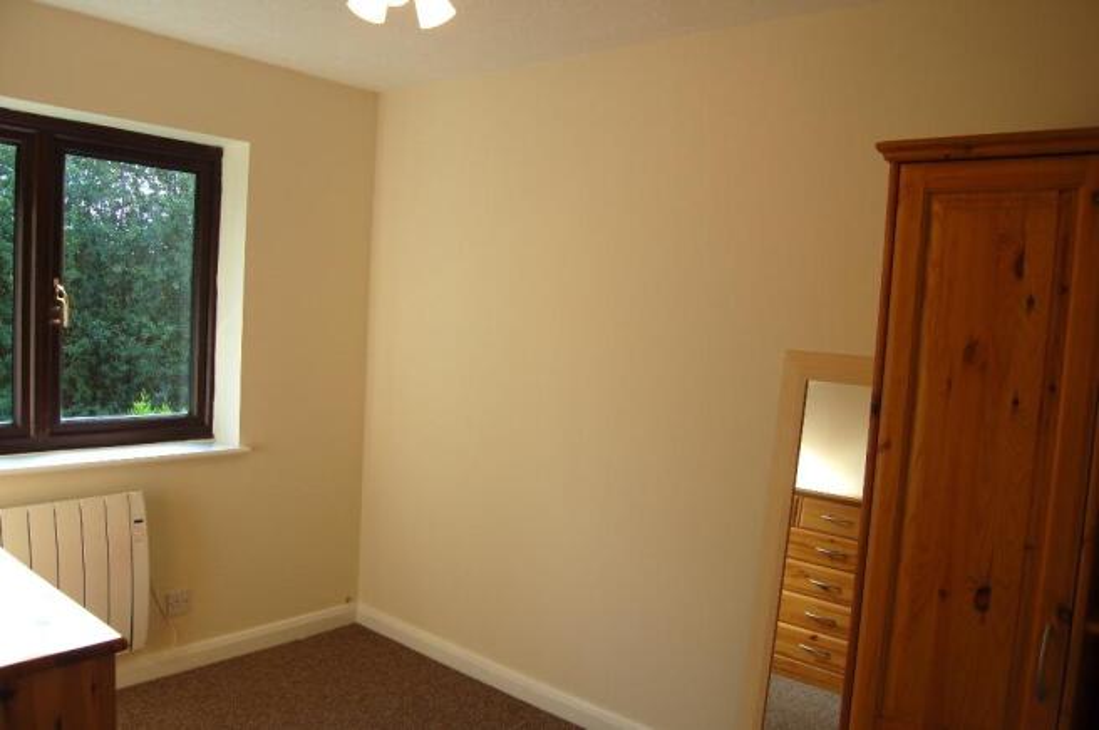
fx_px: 823
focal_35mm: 27
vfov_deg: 47.8
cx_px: 550
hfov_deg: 67.4
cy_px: 365
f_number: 5.6
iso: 250
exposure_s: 1/125
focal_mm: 18
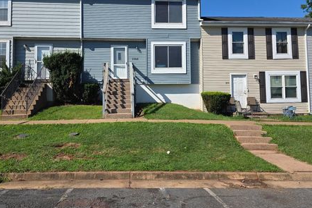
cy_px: 86
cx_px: 139
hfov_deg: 67.2
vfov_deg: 47.7
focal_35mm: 27
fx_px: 234
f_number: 1.7
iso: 80
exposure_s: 1/6574
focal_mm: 6.3
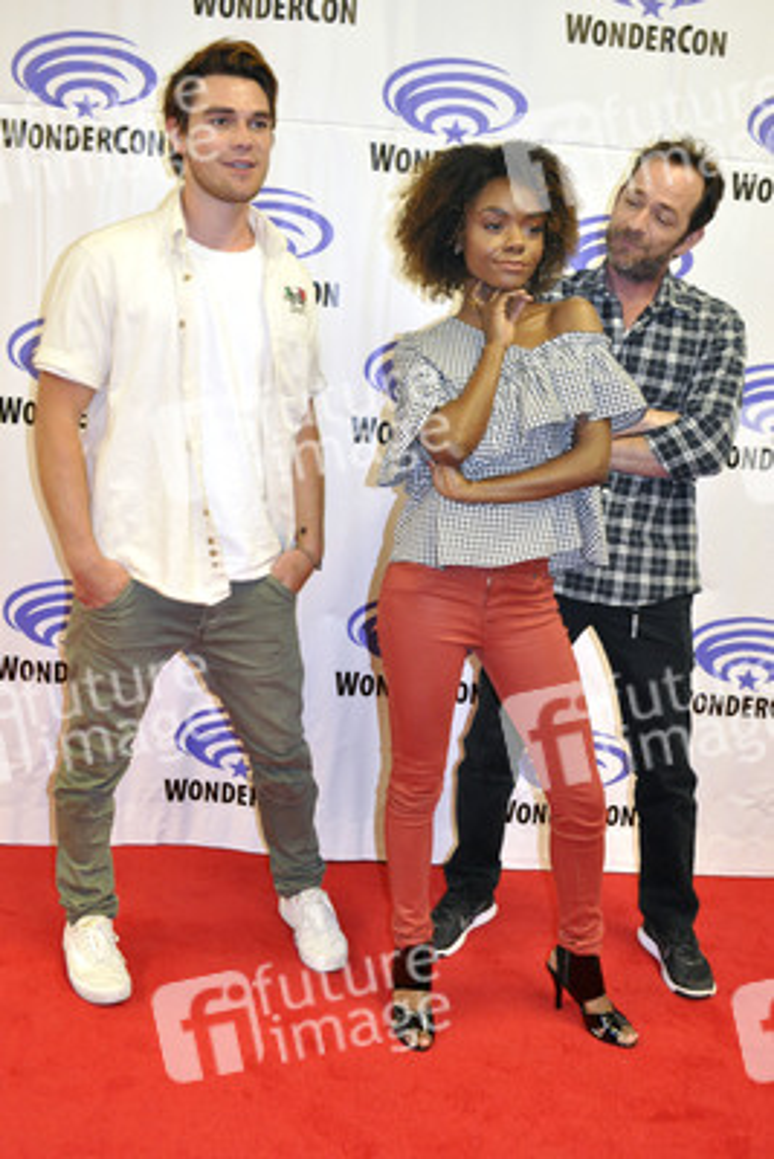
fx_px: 1160
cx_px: 387
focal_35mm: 36
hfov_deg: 36.9
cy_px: 580
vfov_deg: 53.1
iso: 1000
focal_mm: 24
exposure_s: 1/60
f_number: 4.5
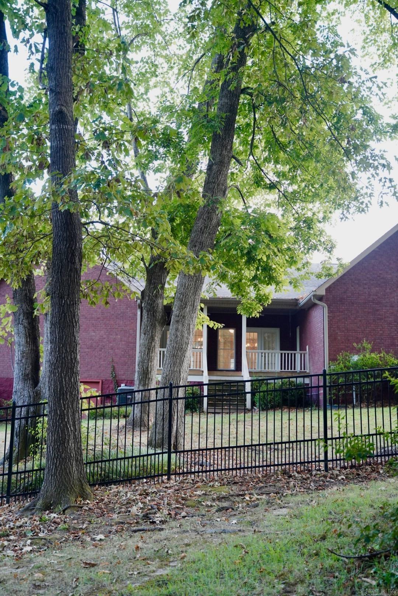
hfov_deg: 34.3
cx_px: 199
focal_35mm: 39
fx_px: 646
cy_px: 298
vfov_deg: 49.5
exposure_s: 1/320
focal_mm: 39
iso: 2000
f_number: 2.8
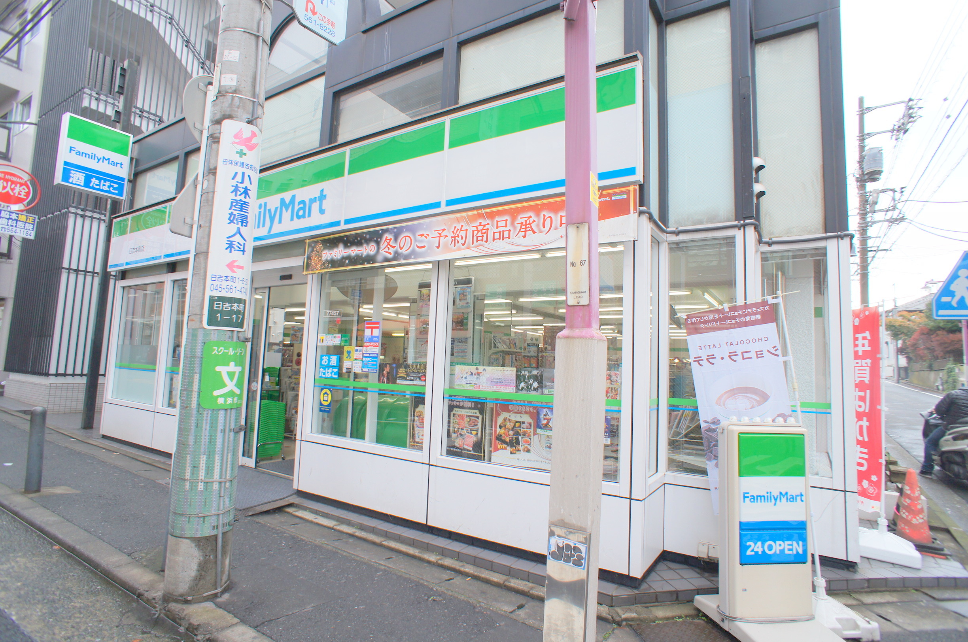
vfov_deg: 53.0
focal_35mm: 24
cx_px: 484
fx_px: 644
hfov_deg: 73.8
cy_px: 321
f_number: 4.5
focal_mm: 16
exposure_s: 1/250
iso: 200
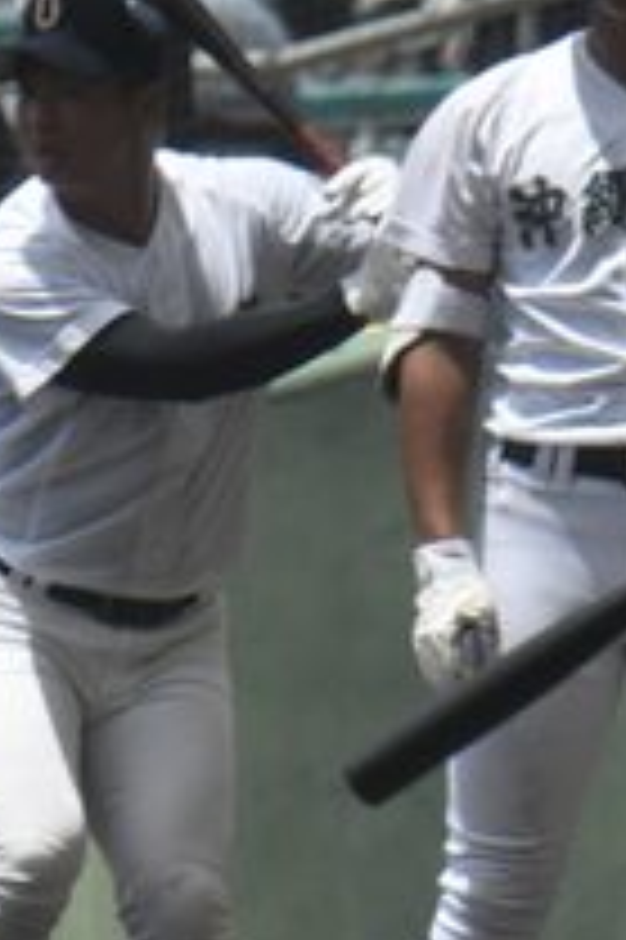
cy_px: 234
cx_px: 236
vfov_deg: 1.8
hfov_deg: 1.2
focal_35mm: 1177
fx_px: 30749
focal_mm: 400
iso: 1600
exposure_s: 1/1000
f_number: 9
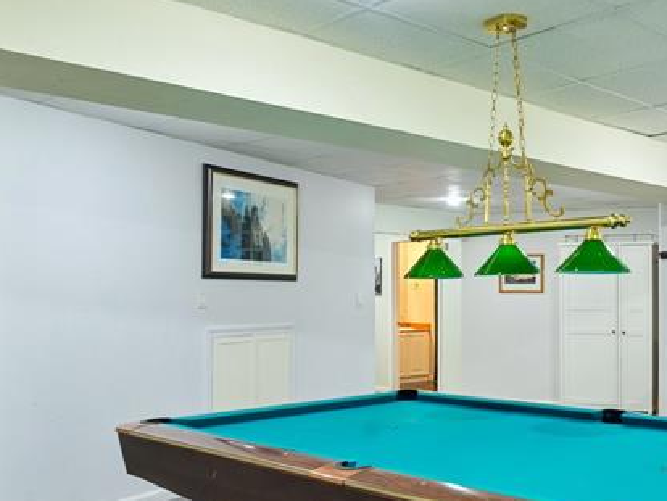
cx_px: 540
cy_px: 327
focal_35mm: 38
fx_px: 733
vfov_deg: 37.4
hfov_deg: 46.2
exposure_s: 1/3.33
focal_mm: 16
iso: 400
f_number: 8
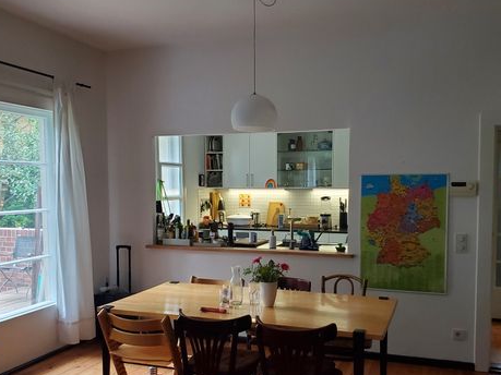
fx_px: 492
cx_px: 243
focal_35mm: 34
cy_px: 216
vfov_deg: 41.7
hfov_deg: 54.0
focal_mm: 4.3
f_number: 2.4
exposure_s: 1/50
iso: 320
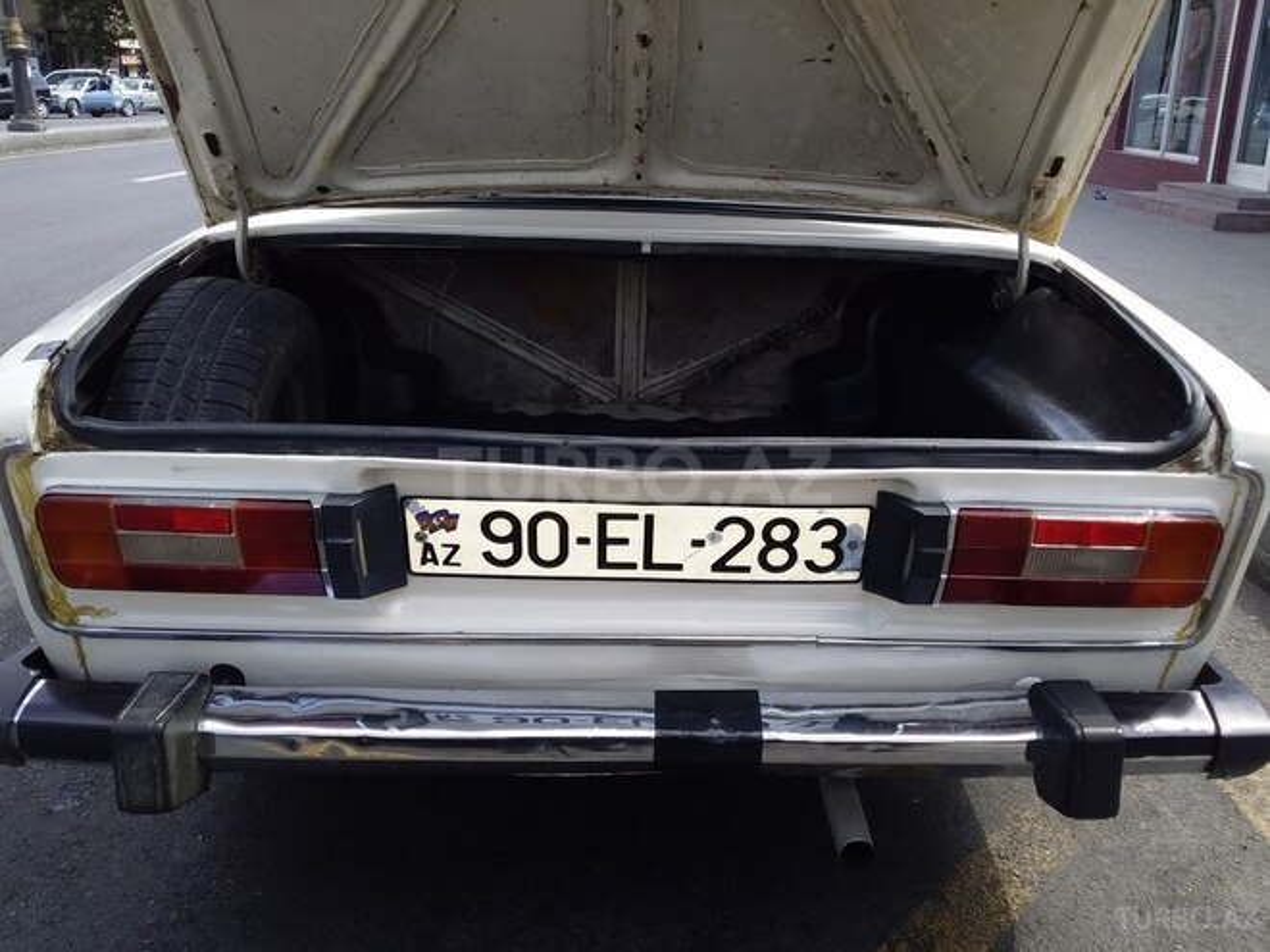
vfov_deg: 45.4
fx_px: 1137
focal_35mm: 31
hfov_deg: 58.4
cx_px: 635
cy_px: 476
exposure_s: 1/486
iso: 40
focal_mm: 3.3
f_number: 2.2
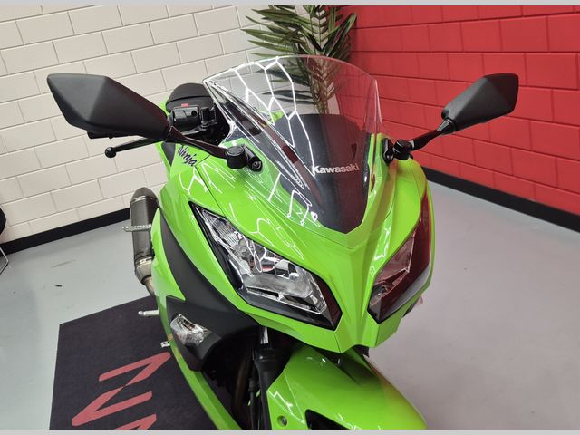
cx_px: 290
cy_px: 218
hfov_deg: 73.9
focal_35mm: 23
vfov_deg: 58.9
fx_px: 385
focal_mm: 5.4
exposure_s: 1/100
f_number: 1.8
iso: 160
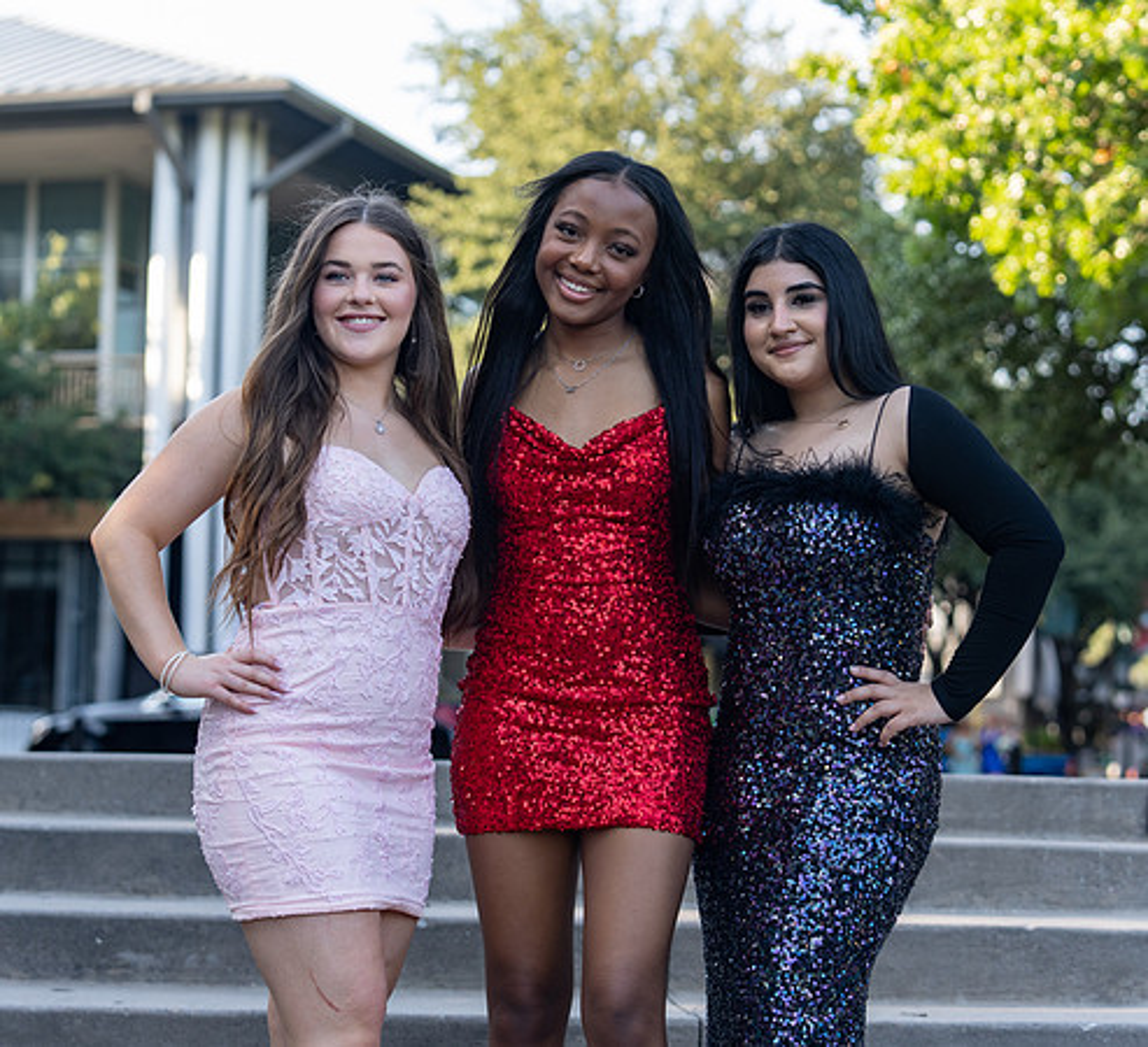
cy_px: 532
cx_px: 513
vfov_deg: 18.9
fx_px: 3152
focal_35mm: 88
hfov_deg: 20.6
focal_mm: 70
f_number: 3.5
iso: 250
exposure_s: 1/320
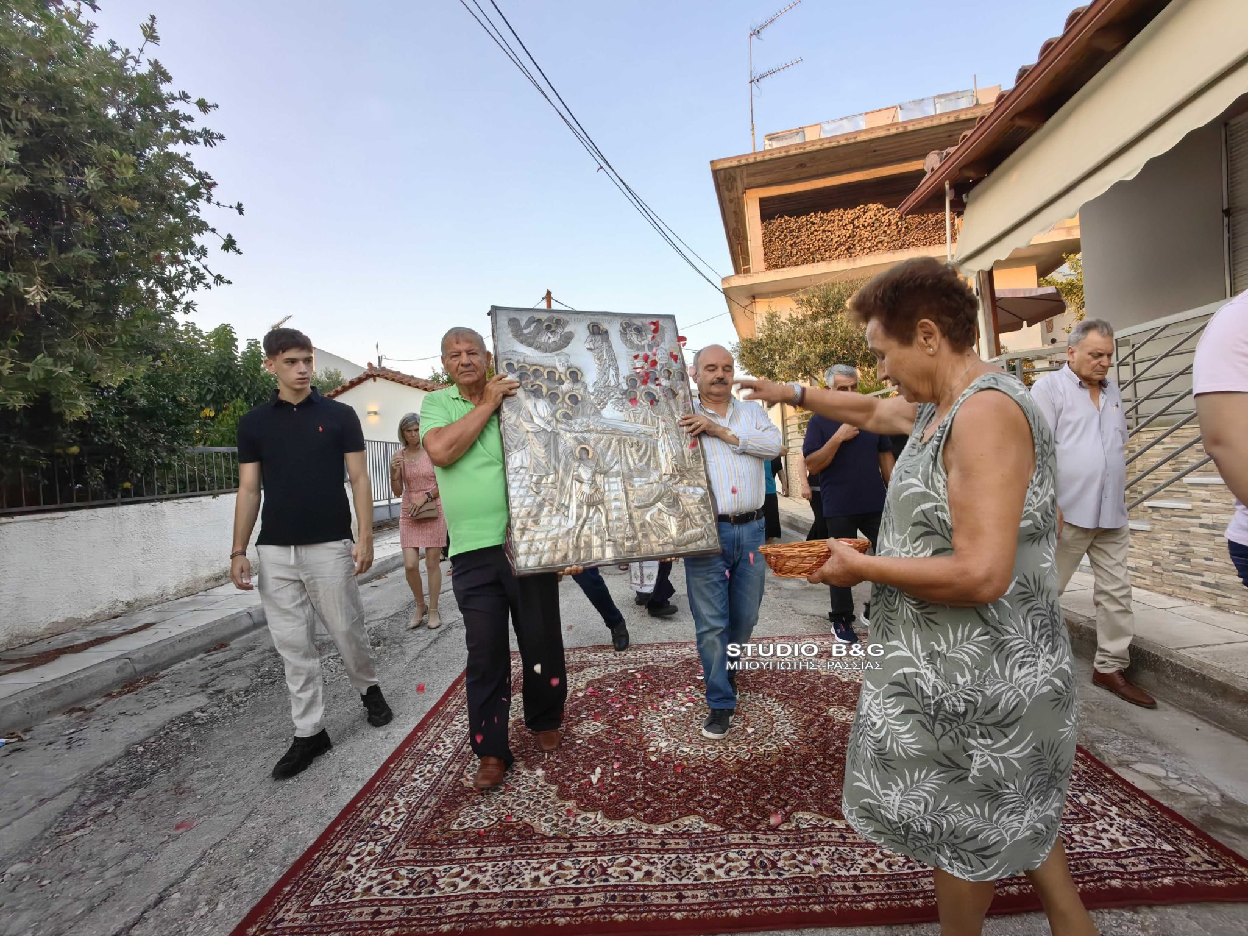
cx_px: 624
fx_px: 469
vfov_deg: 89.9
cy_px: 468
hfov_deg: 106.2
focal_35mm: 13
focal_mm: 1.76
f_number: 2.2
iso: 50
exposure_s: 1/167
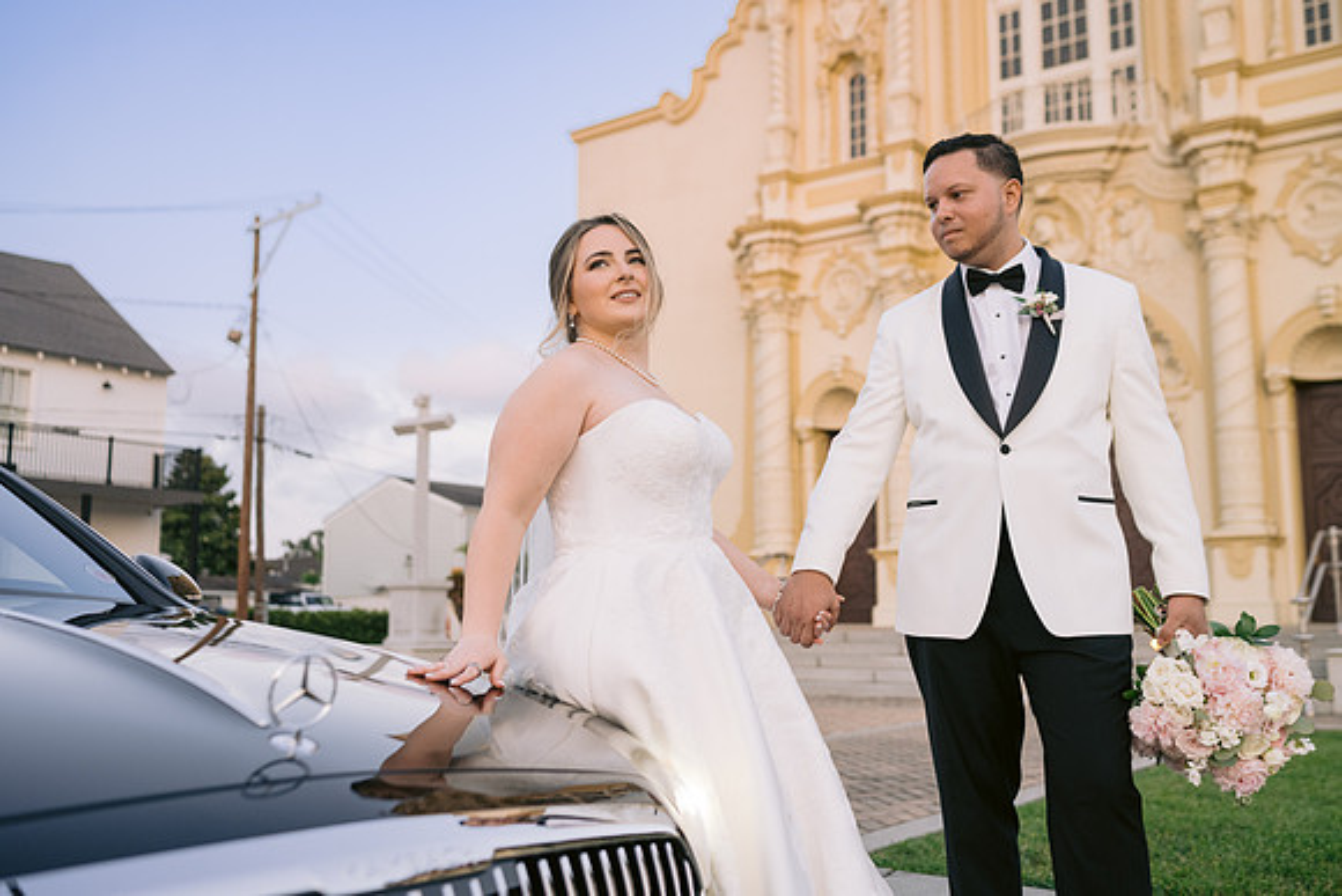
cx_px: 671
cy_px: 448
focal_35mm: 35
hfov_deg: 54.4
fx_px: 1305
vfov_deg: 37.9
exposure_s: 1/400
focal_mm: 35
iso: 400
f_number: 2.8
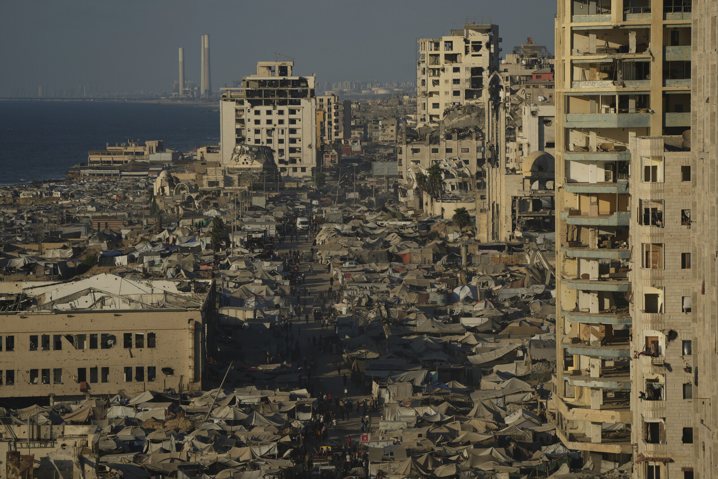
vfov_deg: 6.8
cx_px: 359
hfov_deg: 10.1
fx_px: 4049
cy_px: 240
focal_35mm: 203
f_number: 5.6
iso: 64
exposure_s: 1/1000
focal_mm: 203
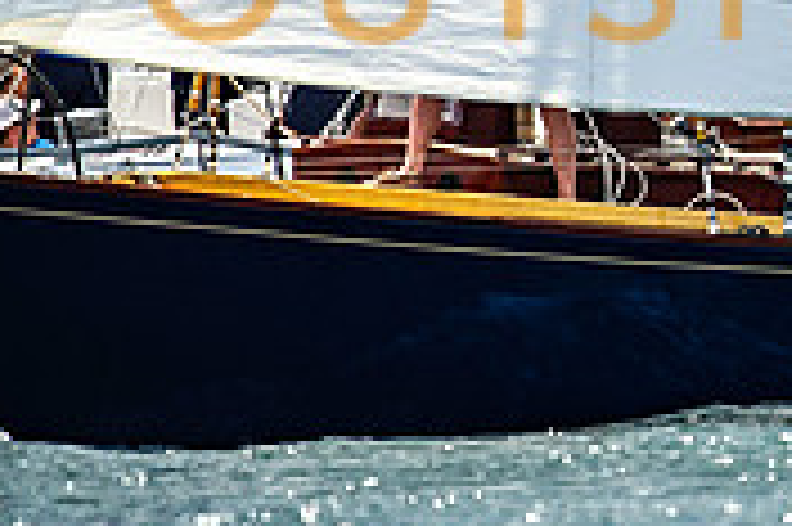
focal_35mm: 2014
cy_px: -49
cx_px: 1112
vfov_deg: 0.7
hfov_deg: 1.0
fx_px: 44266
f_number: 5
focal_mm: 600
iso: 400
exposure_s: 1/2500
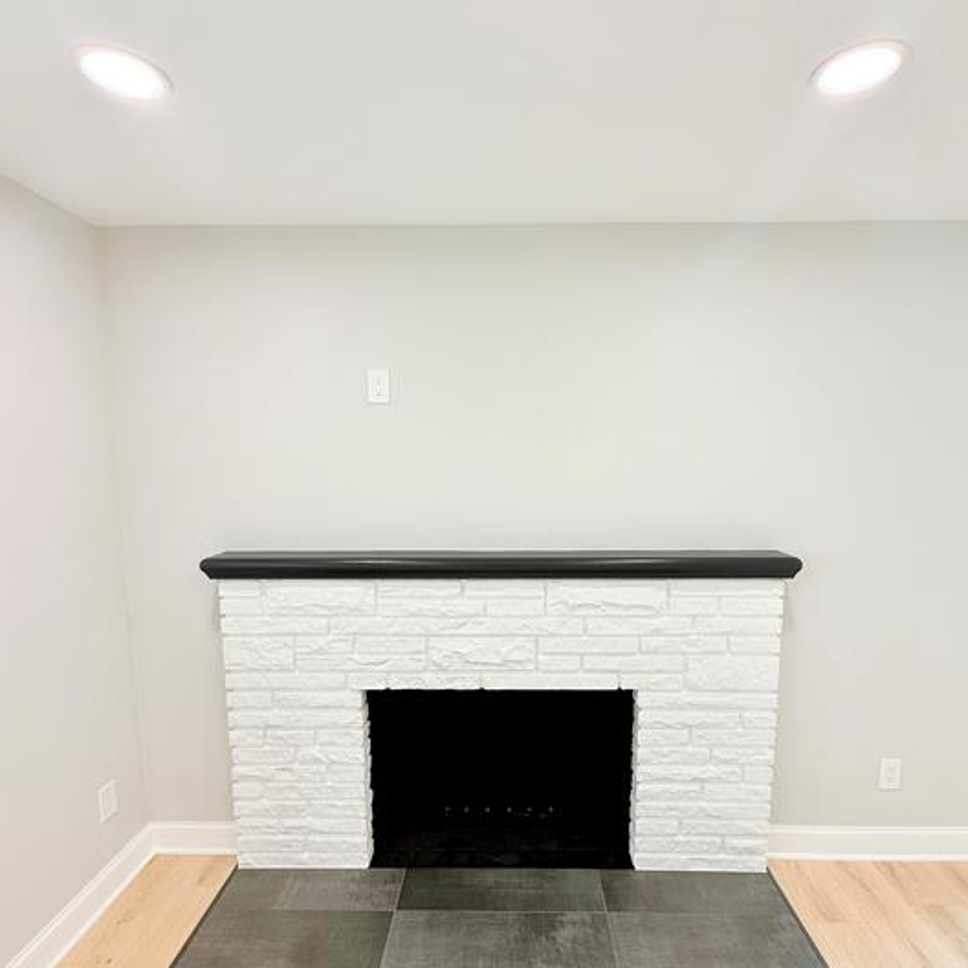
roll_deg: -0.3
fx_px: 569
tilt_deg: -6.3
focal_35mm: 18
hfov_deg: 80.7
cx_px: 504
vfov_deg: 80.5
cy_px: 528
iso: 100
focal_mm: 2.22
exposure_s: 1/120
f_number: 2.2
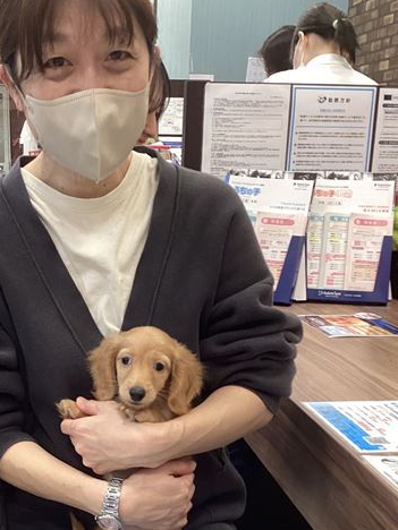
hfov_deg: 27.3
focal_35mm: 53
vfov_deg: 35.4
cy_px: 396
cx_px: 121
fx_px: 812
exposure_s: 1/50
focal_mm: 3.3
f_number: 2.4
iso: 80
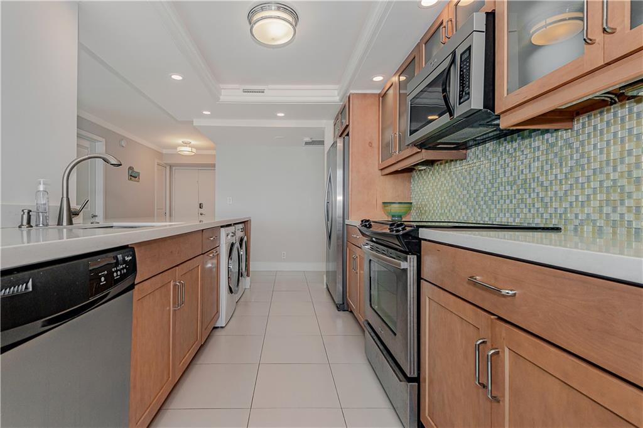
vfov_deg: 73.7
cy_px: 214
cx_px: 322
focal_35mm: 16
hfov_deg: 96.8
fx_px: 286
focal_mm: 16
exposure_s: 1/125
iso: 800
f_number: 8
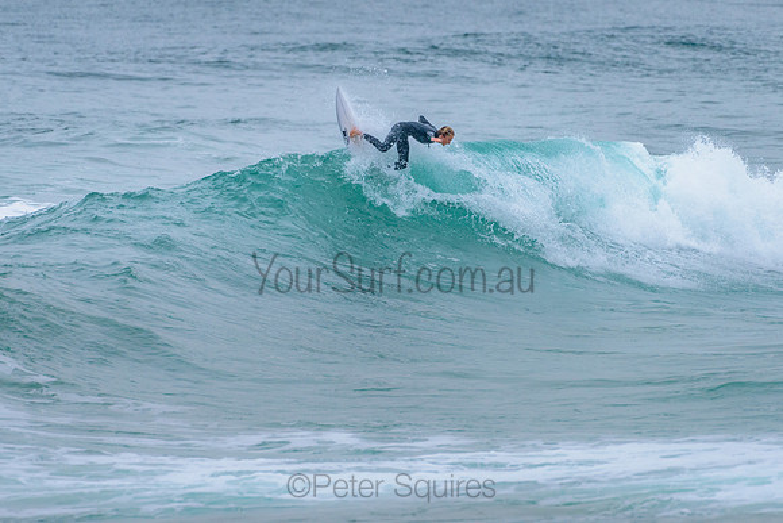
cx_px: 379
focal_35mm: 612
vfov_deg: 2.2
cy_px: 203
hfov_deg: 3.4
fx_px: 13312
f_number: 5.6
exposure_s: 1/2000
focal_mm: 500
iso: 1100
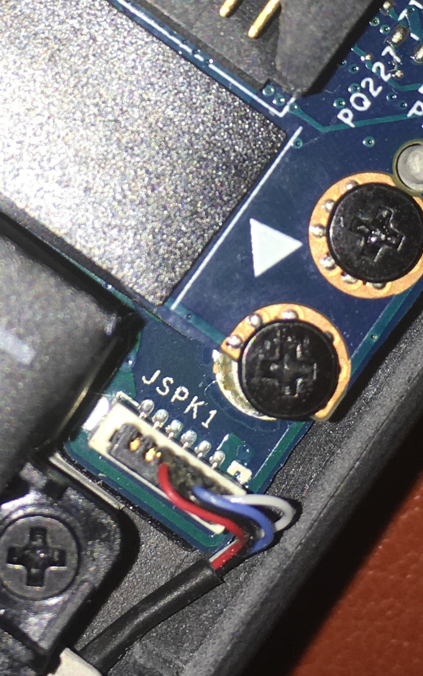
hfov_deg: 14.5
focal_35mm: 90
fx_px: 1660
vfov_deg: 22.5
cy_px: 77
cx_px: 186
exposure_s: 1/226
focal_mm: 4.15
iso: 25
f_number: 2.2
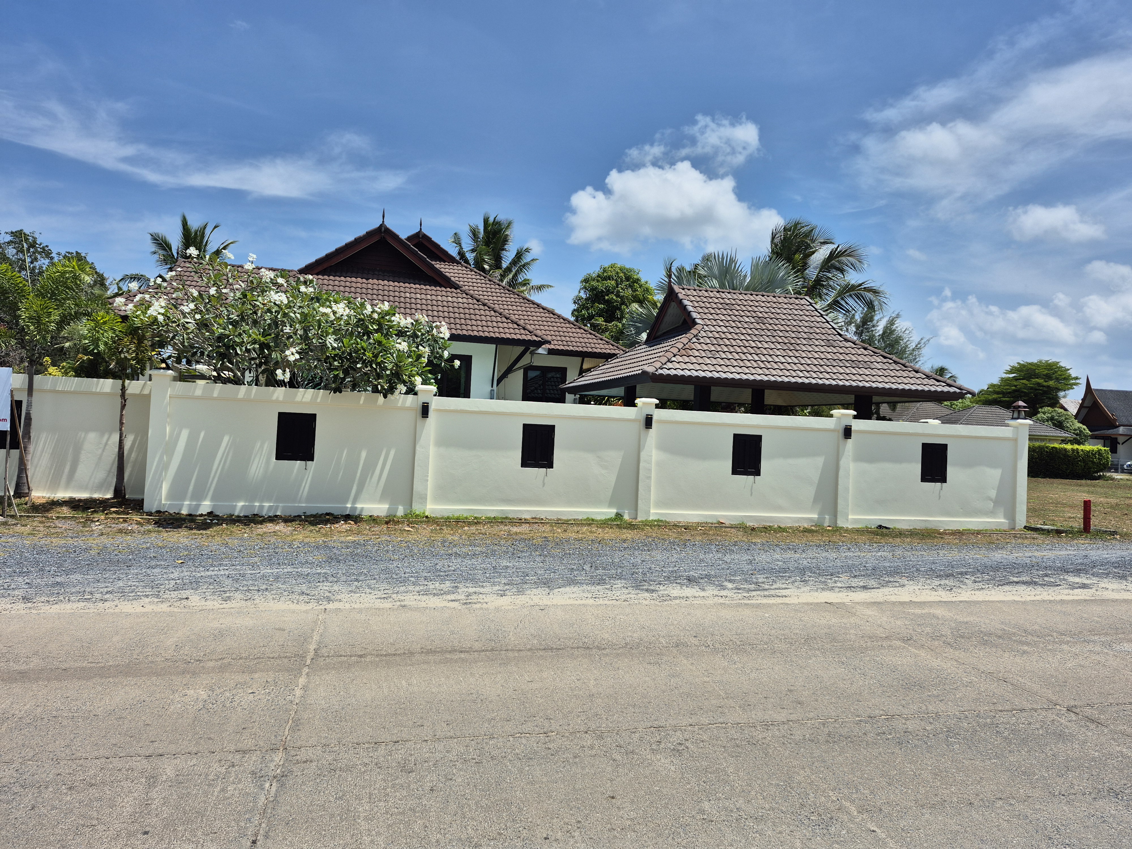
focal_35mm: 23
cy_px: 424
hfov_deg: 73.9
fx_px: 752
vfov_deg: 58.9
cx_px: 566
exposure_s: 1/2872
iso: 25
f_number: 1.8
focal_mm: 5.4
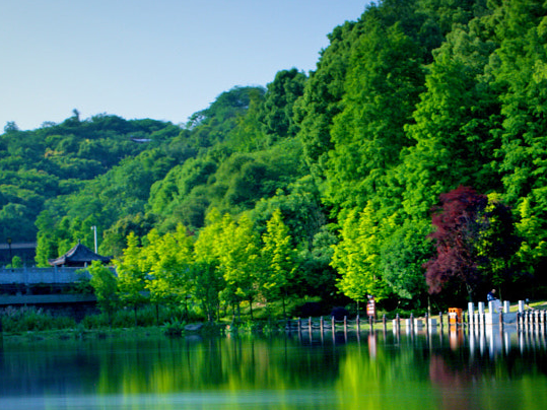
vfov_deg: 14.5
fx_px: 1580
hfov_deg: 19.6
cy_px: 443
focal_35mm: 100
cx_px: 385
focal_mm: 35
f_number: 13
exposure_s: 79.6
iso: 100
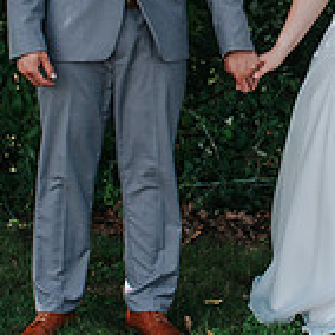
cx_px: 306
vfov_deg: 13.2
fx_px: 1434
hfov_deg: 13.2
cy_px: 17
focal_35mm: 131
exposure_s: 1/500
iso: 100
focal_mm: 35
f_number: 2.8
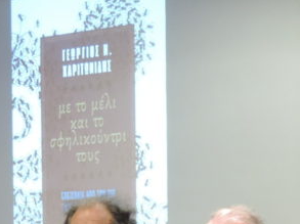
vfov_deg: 8.2
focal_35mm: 175
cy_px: 375
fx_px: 1515
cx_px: 136
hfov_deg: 11.3
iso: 400
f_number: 3.6
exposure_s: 1/25
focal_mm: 8.9
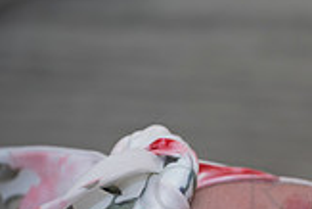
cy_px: 274
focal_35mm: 374
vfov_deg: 3.7
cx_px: 492
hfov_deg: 5.4
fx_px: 3244
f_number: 4
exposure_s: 1/320
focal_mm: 101
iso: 800
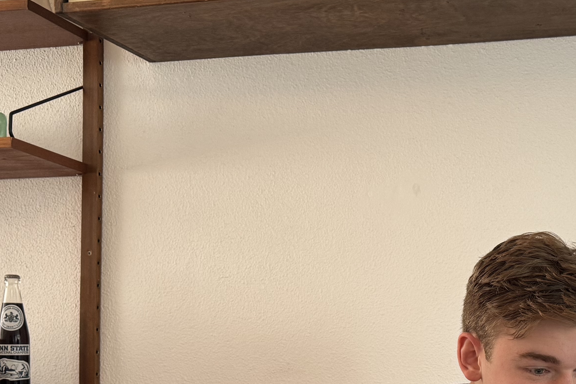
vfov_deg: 21.6
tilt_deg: -0.3
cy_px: 373
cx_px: 505
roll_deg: +0.0
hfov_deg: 31.5
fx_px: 976
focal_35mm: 61
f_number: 1.78
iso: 160
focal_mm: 6.76
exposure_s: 1/50
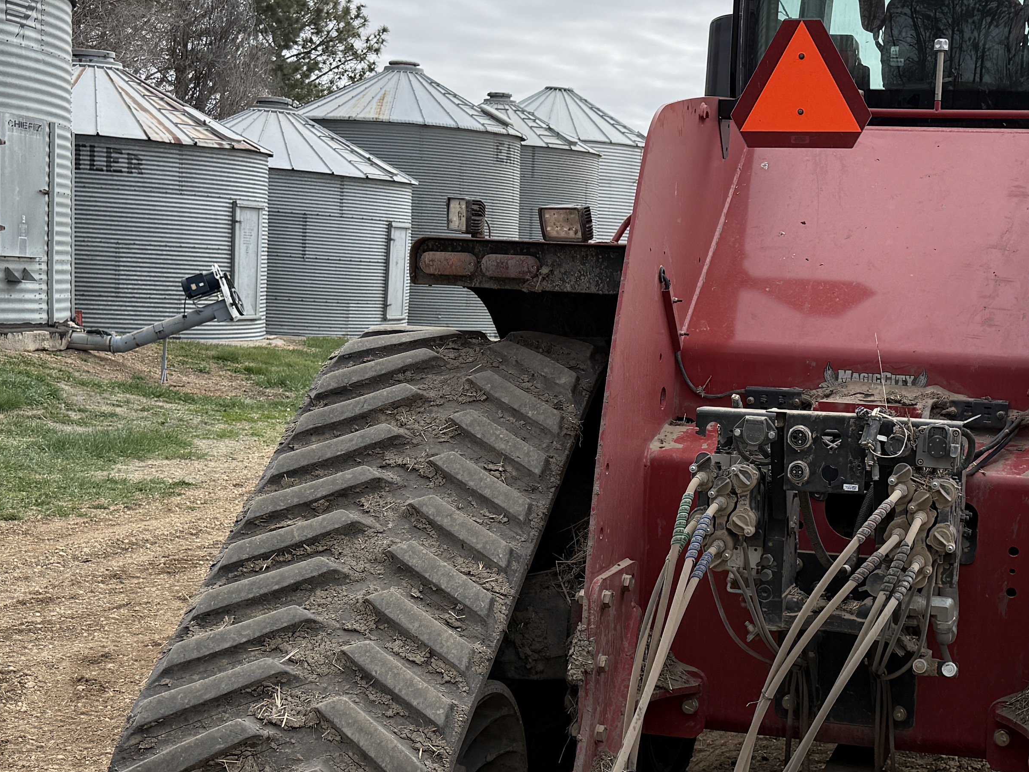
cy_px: 443
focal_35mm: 57
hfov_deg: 33.4
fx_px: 1694
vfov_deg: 25.6
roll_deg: -2.7
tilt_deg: -5.7
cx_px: 710
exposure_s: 1/3584
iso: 80
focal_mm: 6.76
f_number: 1.78
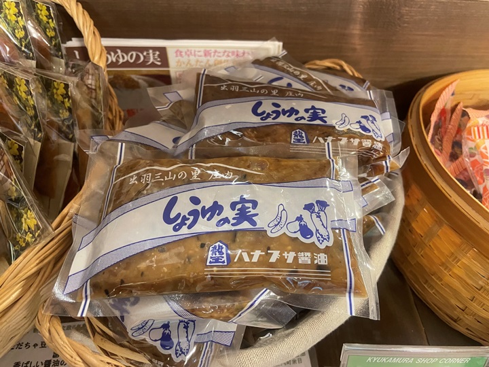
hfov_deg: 67.3
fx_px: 367
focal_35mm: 26
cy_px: 184
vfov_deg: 53.1
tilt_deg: -46.9
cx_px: 244
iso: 500
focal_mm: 4.2
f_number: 1.6
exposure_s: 1/50
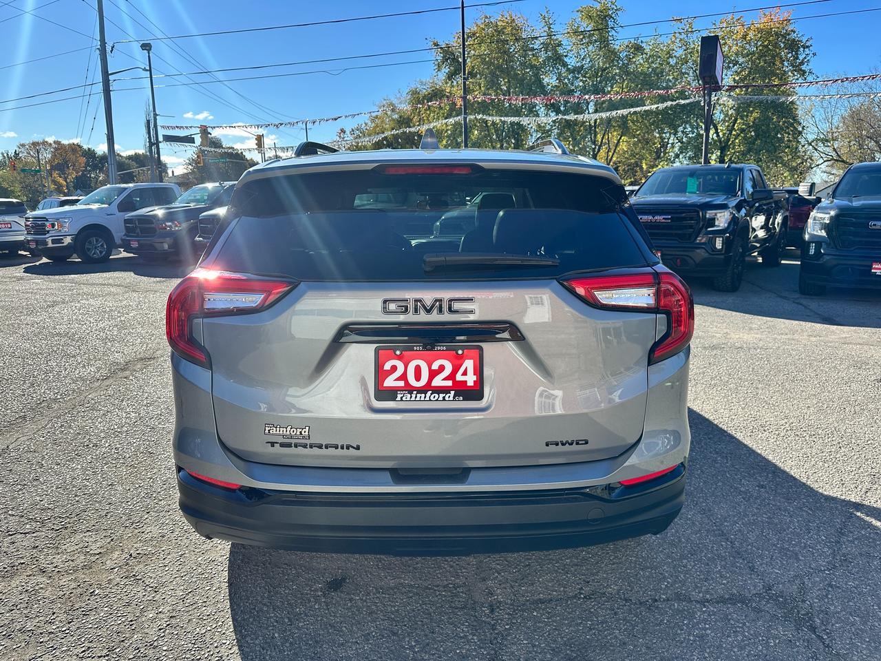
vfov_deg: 56.8
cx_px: 440
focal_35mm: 24
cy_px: 330
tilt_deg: -12.6
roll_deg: +0.7
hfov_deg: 71.6
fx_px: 611
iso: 80
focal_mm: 6.86
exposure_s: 1/2469
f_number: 1.78
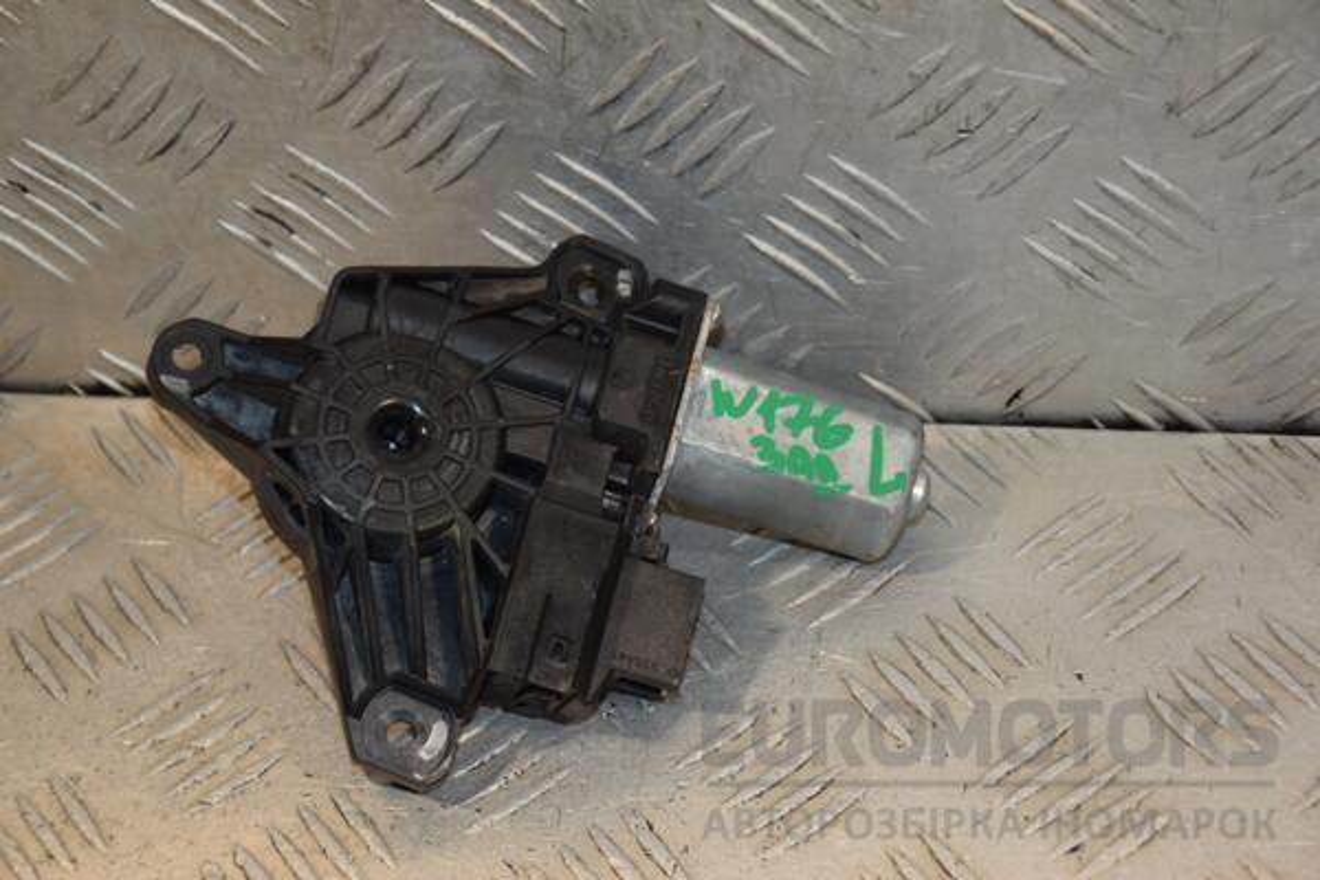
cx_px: 660
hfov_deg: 20.6
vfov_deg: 13.8
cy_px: 440
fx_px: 3630
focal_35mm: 99
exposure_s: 1/200
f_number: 5.6
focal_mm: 66
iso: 800
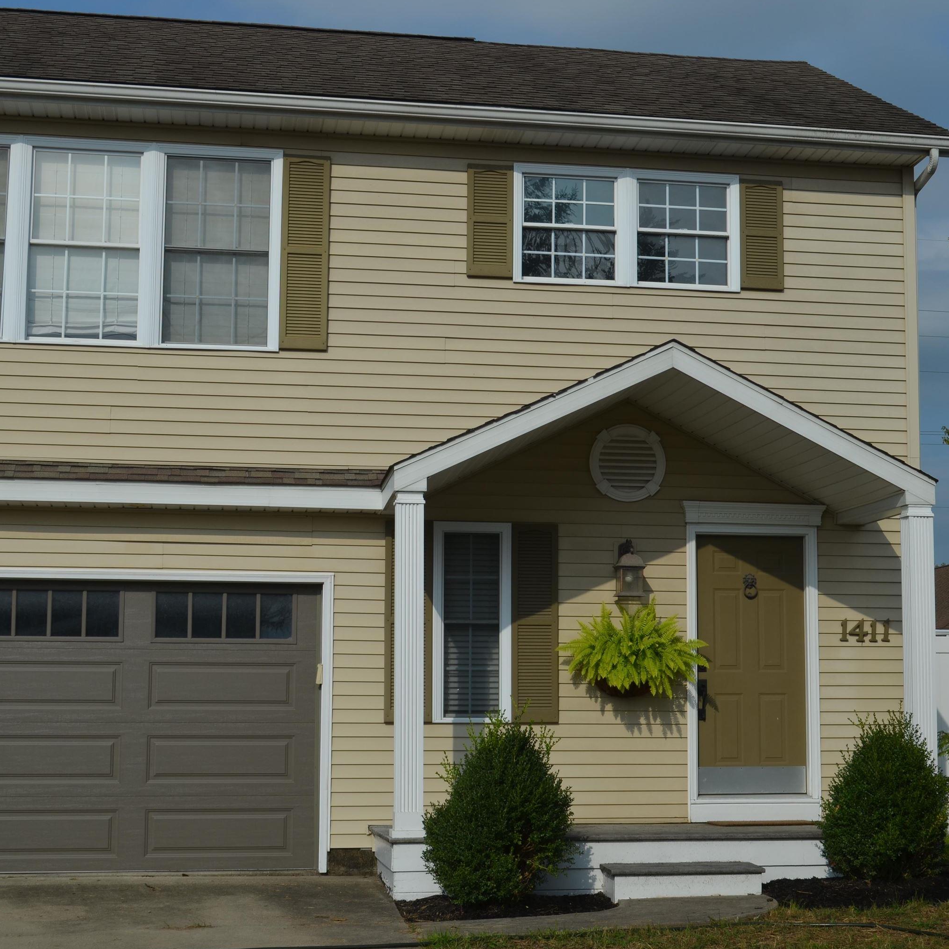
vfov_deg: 27.7
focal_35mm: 62
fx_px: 1923
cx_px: 570
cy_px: 473
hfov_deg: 27.7
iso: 100
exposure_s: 1/500
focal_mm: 32
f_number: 8
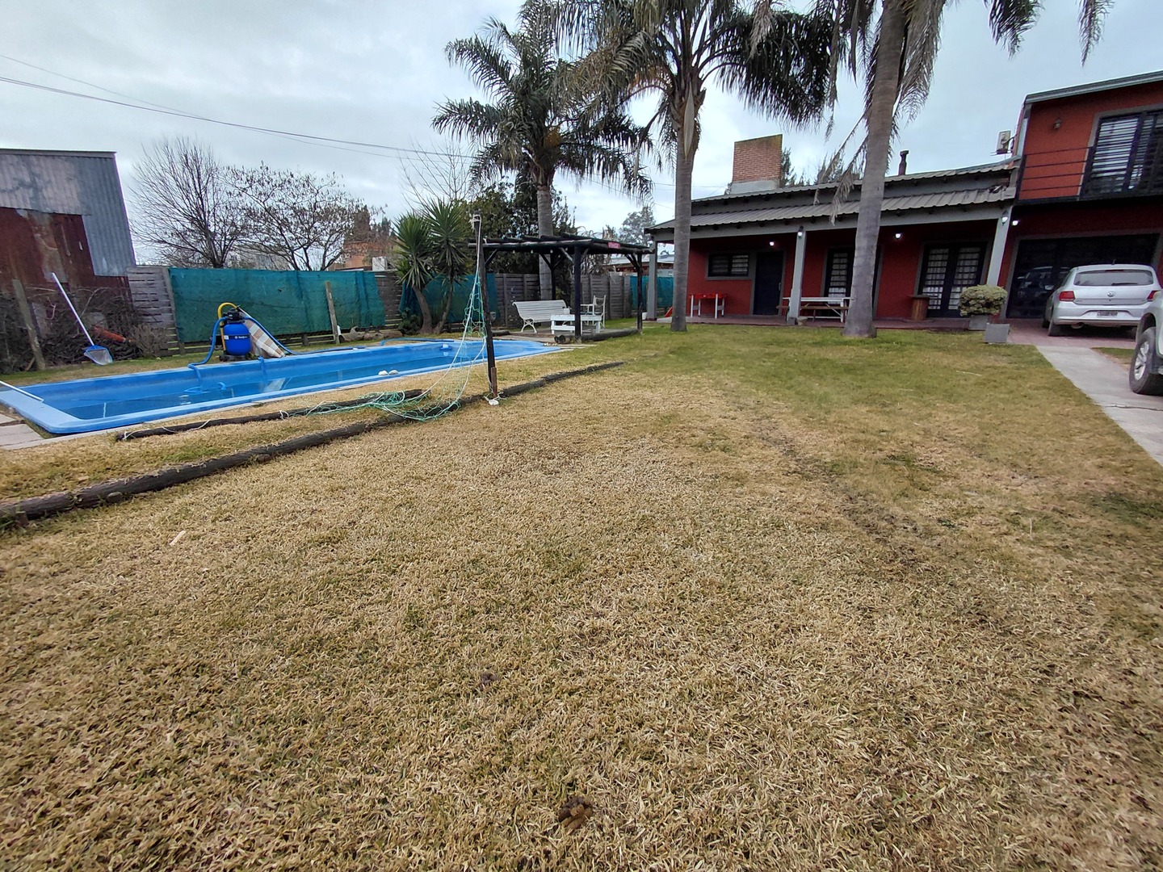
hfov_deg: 94.5
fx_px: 538
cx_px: 582
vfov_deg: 78.1
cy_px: 436
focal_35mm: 16
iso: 40
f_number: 2.2
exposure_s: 1/835
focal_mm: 1.64
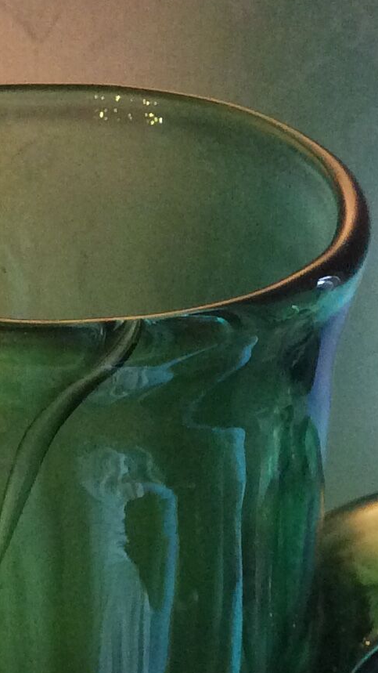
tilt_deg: -36.4
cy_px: 608
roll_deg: +0.5
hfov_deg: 11.5
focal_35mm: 105
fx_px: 1872
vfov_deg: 20.0
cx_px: 155
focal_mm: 3.3
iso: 250
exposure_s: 1/25
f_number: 2.4
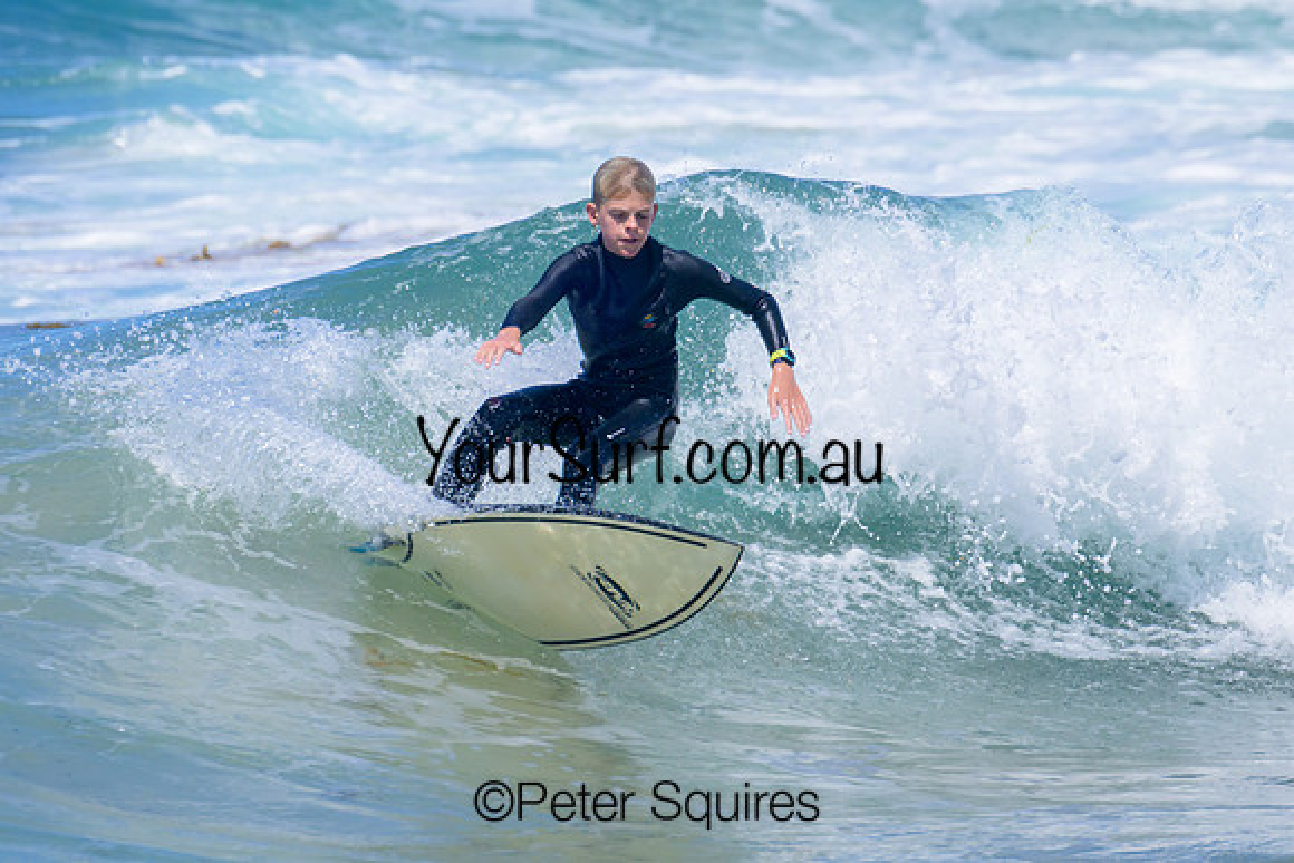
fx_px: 30804
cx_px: 582
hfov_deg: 2.4
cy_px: 300
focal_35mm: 857
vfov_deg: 1.6
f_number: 11
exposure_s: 1/2000
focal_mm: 630
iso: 560
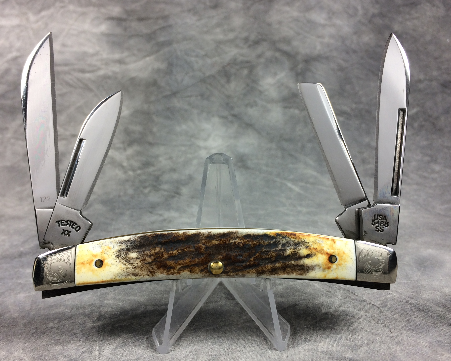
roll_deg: +1.9
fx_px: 454
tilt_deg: -15.0
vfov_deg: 43.4
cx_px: 222
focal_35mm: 34
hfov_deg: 52.8
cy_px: 173
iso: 40
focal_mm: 4.15
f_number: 2.2
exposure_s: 1/120
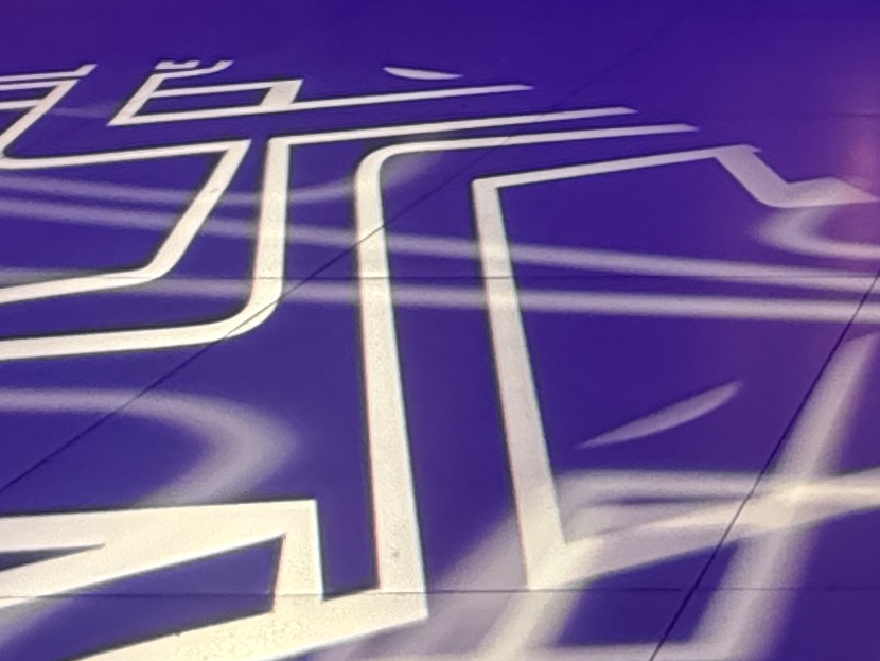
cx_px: 1343
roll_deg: -0.3
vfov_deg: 16.8
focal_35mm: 68
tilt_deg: +8.6
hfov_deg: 22.8
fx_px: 1729
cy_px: -623
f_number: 2.2
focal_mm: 2.22
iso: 400
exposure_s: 1/75
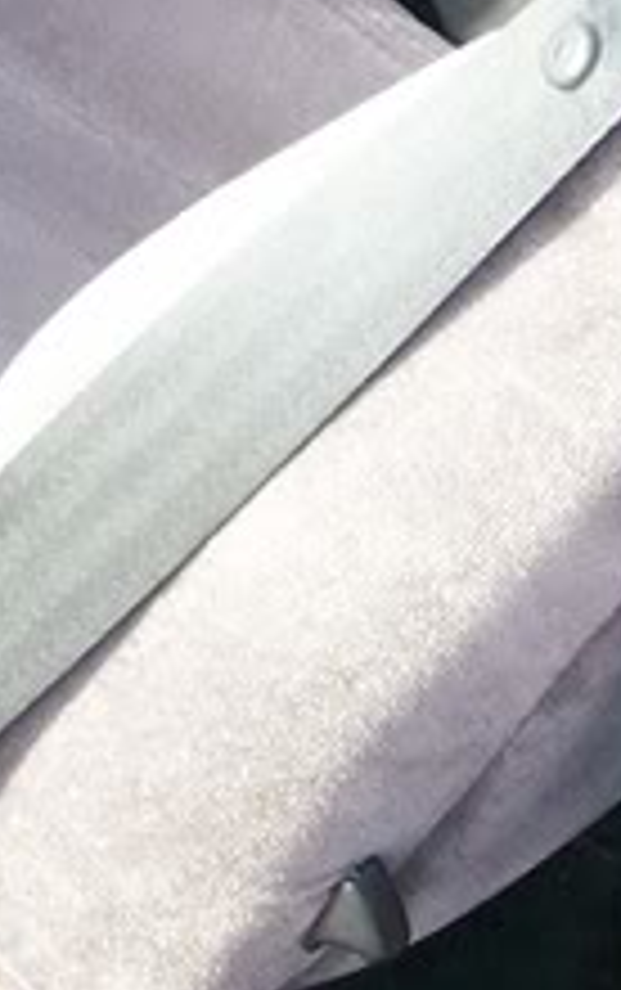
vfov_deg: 9.1
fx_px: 5996
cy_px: -652
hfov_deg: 5.9
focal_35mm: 222
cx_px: -252
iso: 80
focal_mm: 7.6
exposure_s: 1/99.7
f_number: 3
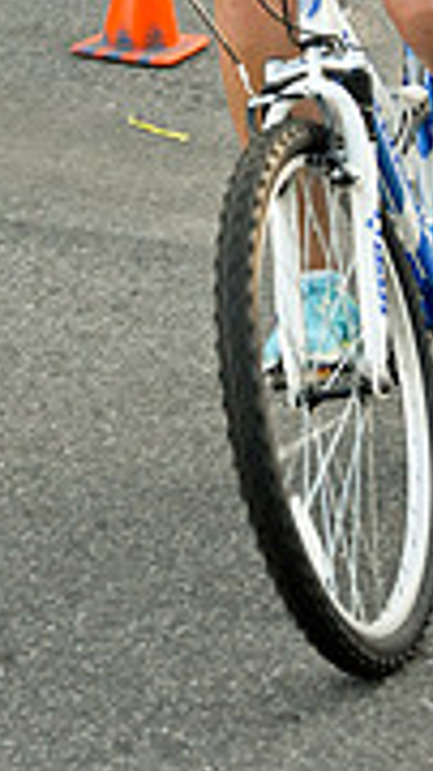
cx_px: 174
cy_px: 0
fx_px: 4192
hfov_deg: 5.9
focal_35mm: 205
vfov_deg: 10.4
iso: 800
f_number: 5.6
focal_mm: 52
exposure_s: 1/400
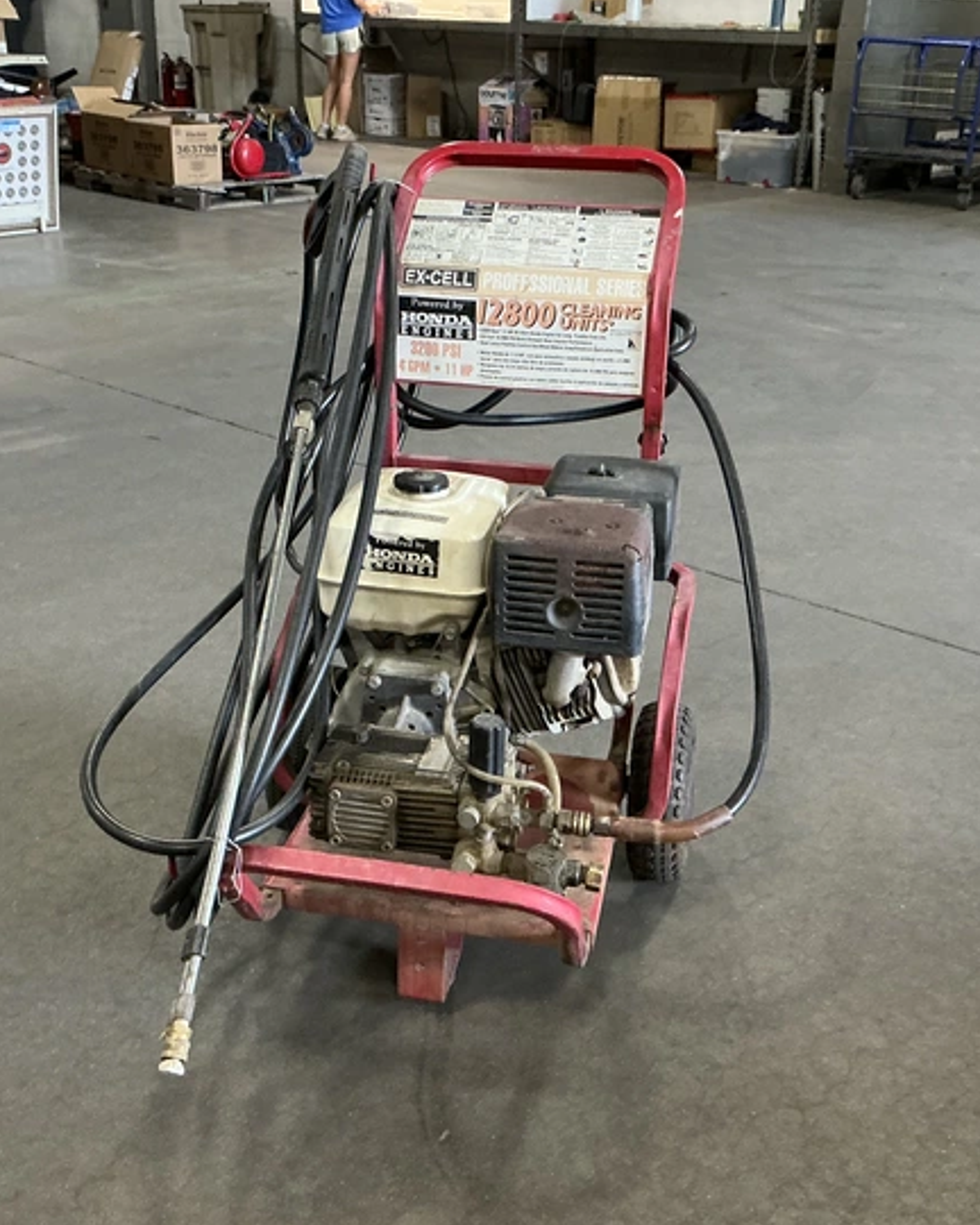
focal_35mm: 38
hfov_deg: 39.2
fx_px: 1378
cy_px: 598
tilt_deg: -23.0
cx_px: 501
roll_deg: -1.5
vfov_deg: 47.9
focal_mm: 3
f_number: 1.8
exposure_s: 1/60
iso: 200
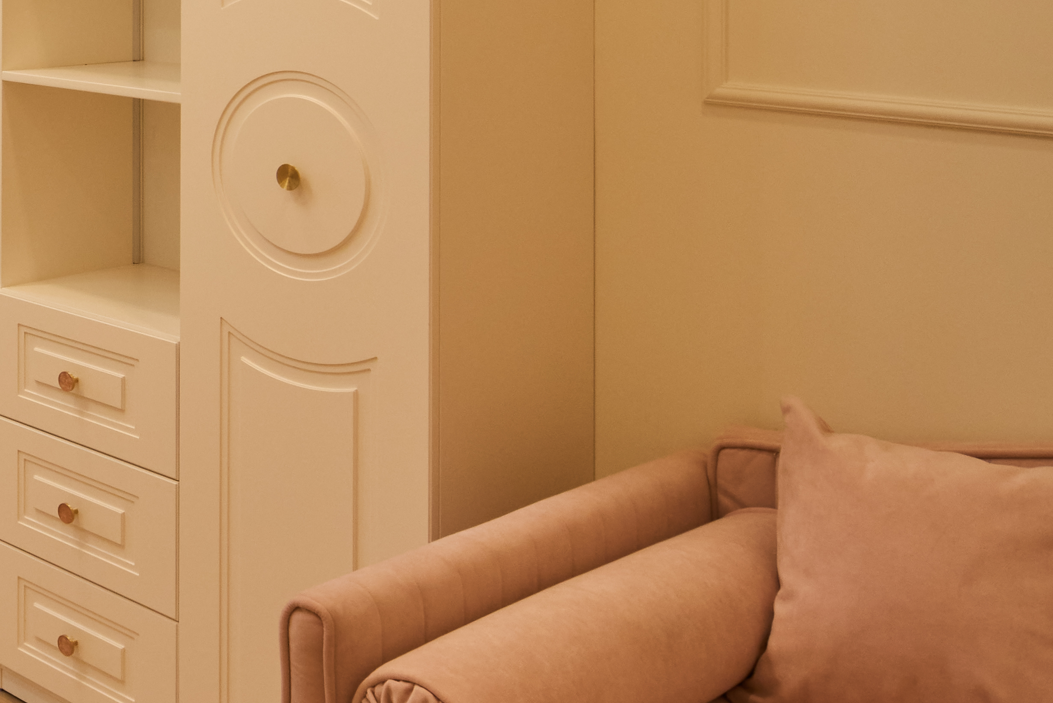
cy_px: -99
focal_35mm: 54
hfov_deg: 30.3
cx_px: -269
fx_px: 1580
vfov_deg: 23.3
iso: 800
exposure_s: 1/30
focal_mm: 18
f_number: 11
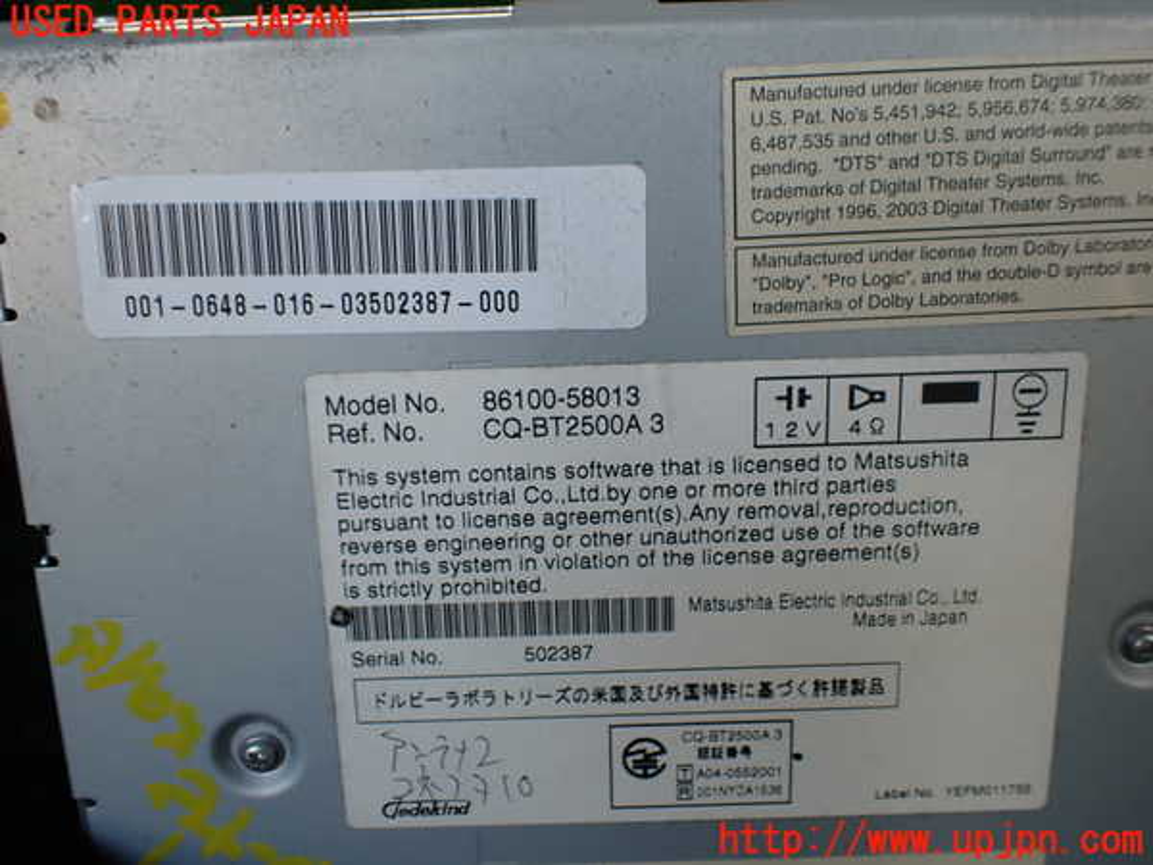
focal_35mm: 30
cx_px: 576
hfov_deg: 60.0
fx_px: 999
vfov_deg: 46.8
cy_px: 432
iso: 100
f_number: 2.3
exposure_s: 1/160
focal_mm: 5.4
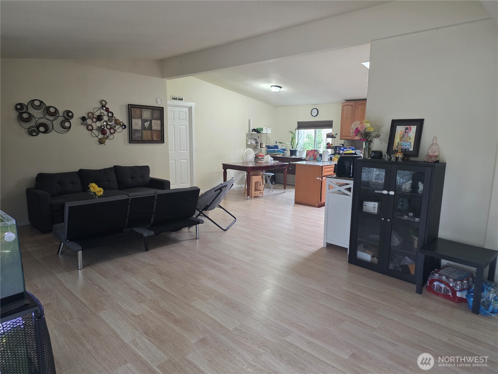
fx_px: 331
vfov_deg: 58.9
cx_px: 249
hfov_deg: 73.9
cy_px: 187
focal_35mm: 23
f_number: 1.7
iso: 500
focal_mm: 6.25
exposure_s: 1/120
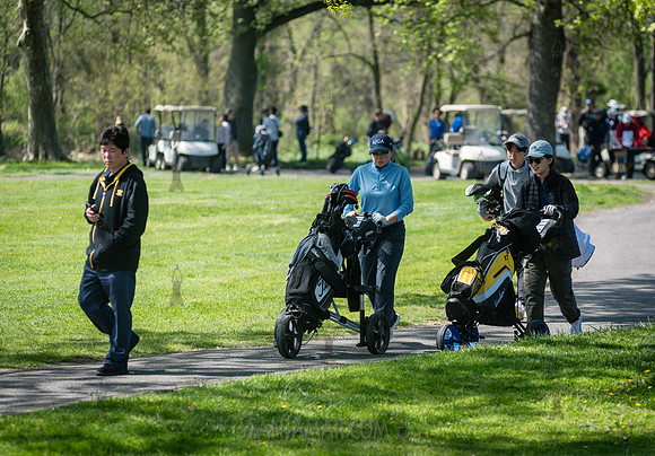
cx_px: 377
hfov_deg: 11.5
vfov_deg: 8.0
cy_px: 204
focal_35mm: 176
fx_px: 3249
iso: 100
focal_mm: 155
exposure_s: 1/500
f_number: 3.5
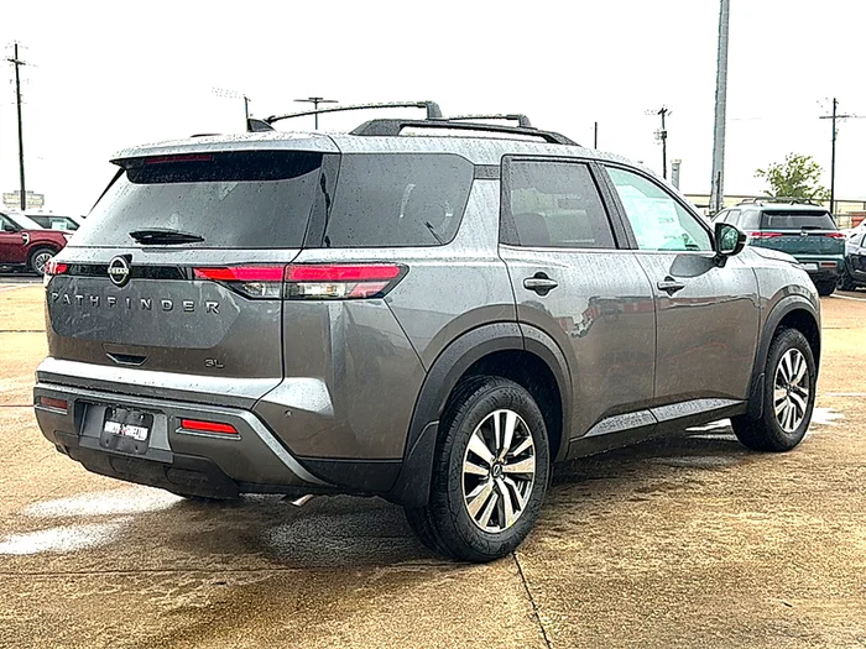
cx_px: 433
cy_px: 324
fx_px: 926
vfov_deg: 38.7
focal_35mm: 37
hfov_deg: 50.1
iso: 64
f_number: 1.78
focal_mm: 6.86
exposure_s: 1/245
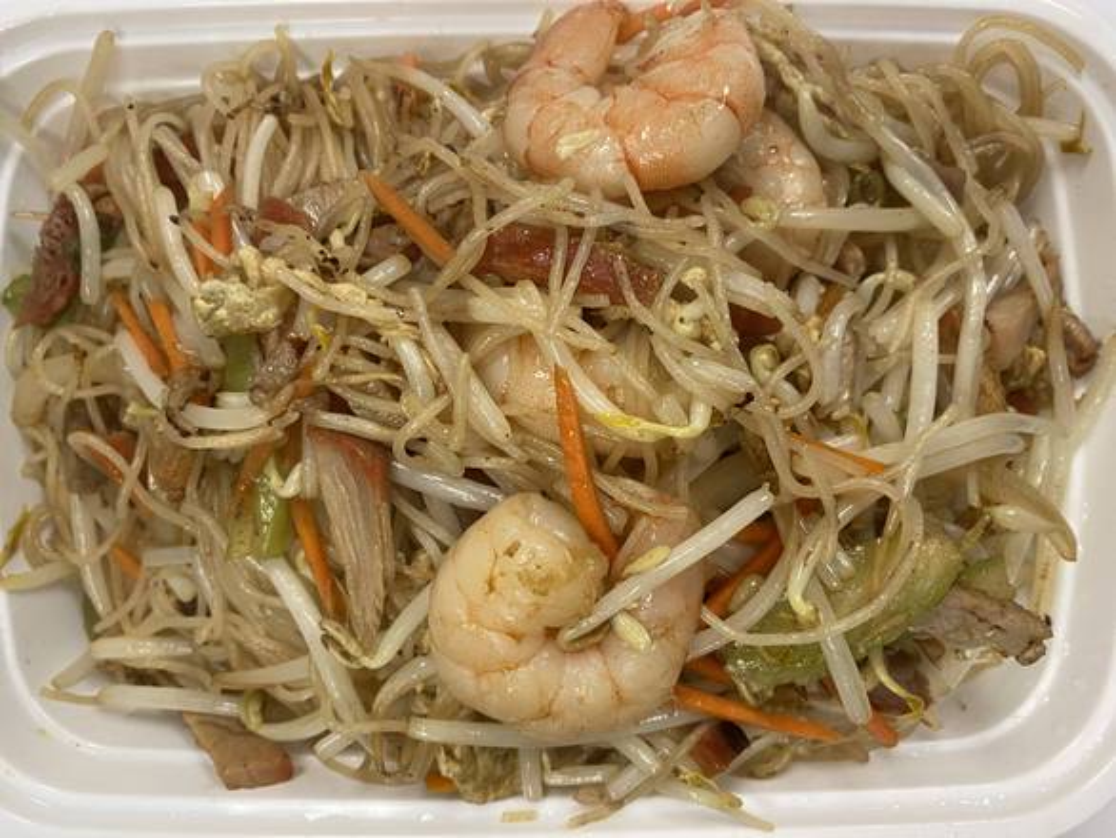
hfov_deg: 69.4
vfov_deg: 54.9
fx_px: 806
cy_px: 419
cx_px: 558
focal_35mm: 25
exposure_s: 1/60
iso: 100
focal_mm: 4.25
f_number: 1.8
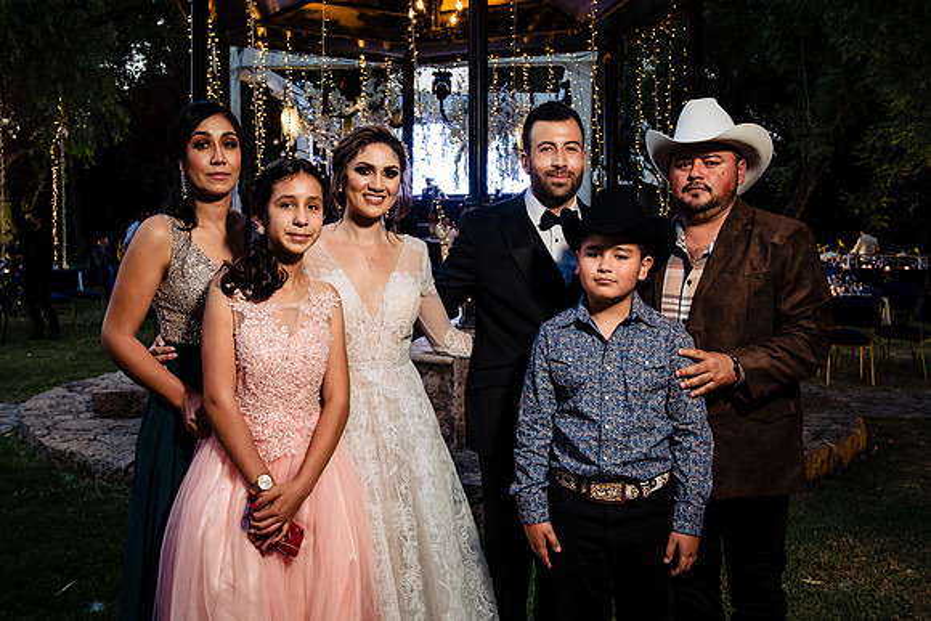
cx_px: 415
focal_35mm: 40
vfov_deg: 33.7
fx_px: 1024
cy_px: 288
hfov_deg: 48.8
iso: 1250
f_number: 7.1
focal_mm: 35
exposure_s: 1/100
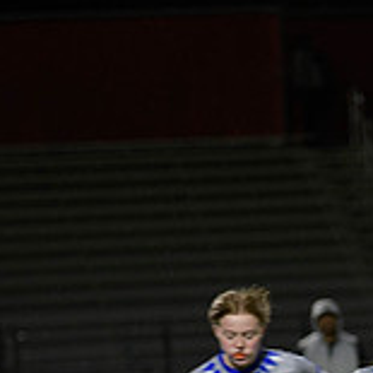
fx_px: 5815
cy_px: 442
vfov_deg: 3.7
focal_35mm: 477
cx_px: 467
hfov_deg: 3.7
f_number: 2.8
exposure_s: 1/200
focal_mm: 150
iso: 720
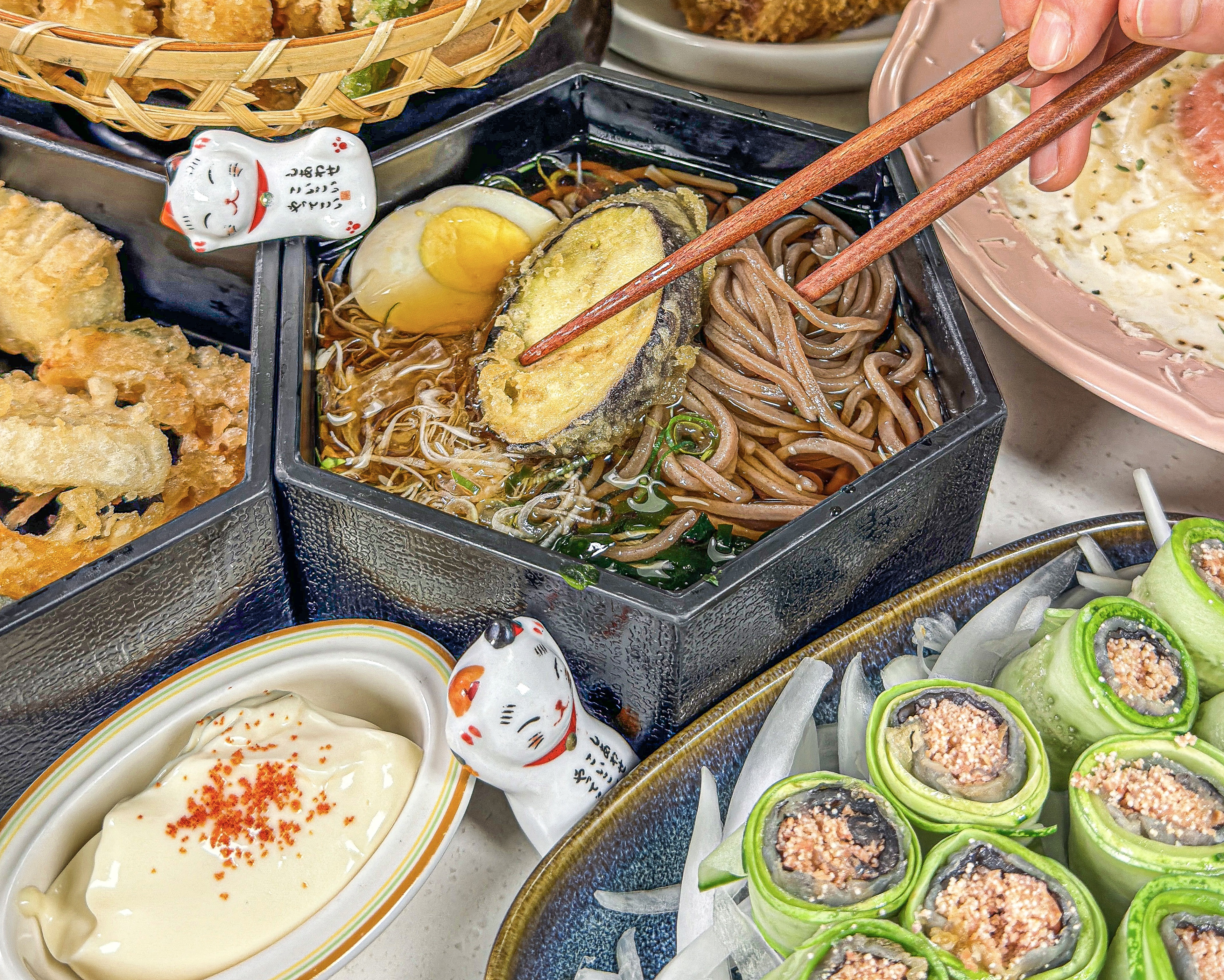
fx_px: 1666
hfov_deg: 40.3
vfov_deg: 31.9
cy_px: 198
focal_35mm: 46
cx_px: 617
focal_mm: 6.76
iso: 125
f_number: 1.78
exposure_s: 1/120
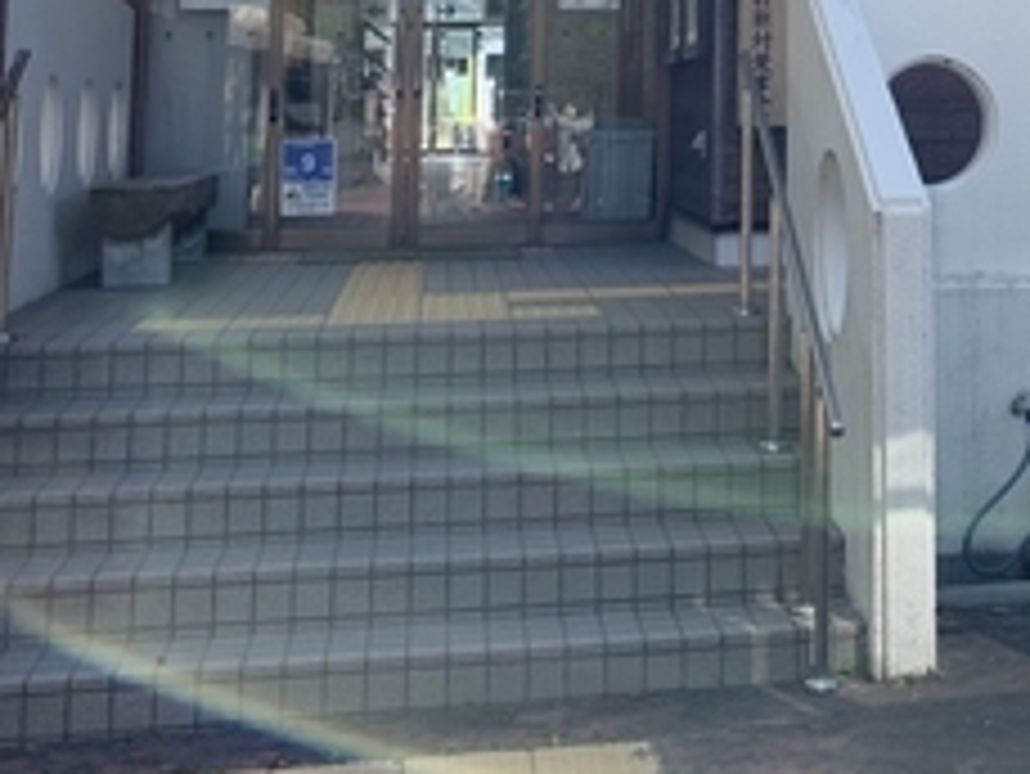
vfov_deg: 20.2
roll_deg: -0.4
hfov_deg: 27.4
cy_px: -162
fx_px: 2024
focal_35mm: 68
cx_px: 954
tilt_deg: +8.3
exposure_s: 1/894
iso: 25
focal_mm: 4.25
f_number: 1.8
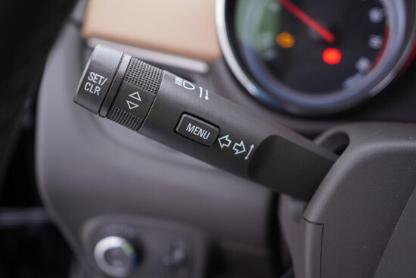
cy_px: 139
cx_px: 208
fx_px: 416
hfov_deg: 53.1
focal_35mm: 36
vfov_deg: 36.9
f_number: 2.8
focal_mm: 24
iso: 250
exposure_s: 1/40
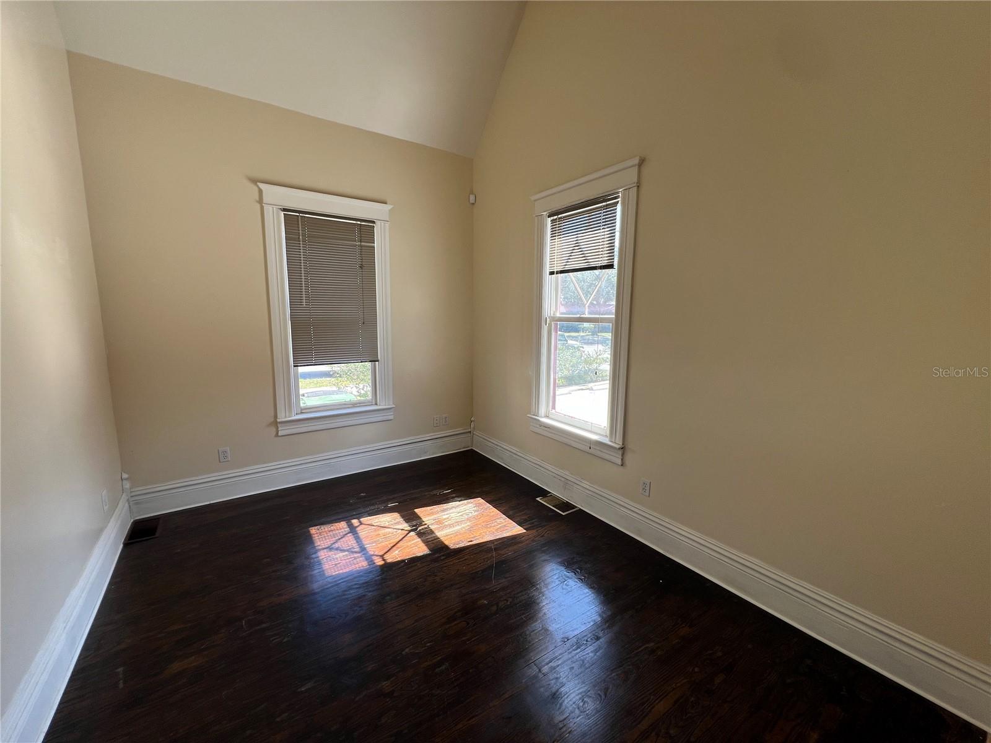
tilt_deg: -7.9
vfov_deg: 89.9
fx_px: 372
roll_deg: +0.3
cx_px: 496
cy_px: 372
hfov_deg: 106.2
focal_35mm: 13
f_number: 1.8
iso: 32
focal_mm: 1.57
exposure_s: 1/128
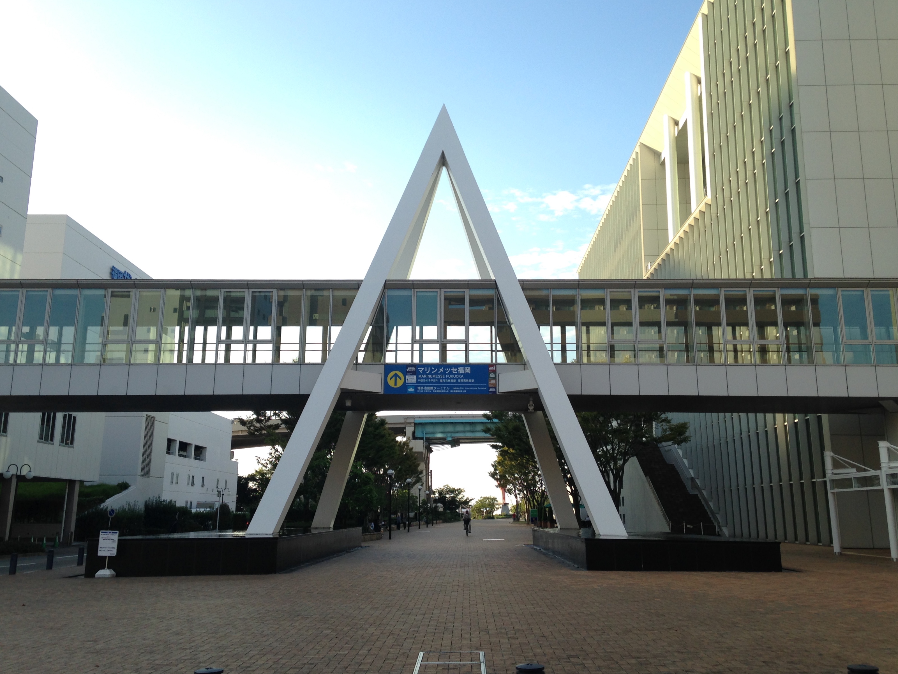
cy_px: 337
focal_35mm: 33
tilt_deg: +13.4
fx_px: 856
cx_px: 449
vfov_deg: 42.9
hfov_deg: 55.4
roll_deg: -2.6
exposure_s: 1/448
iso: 50
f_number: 2.4
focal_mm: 4.12
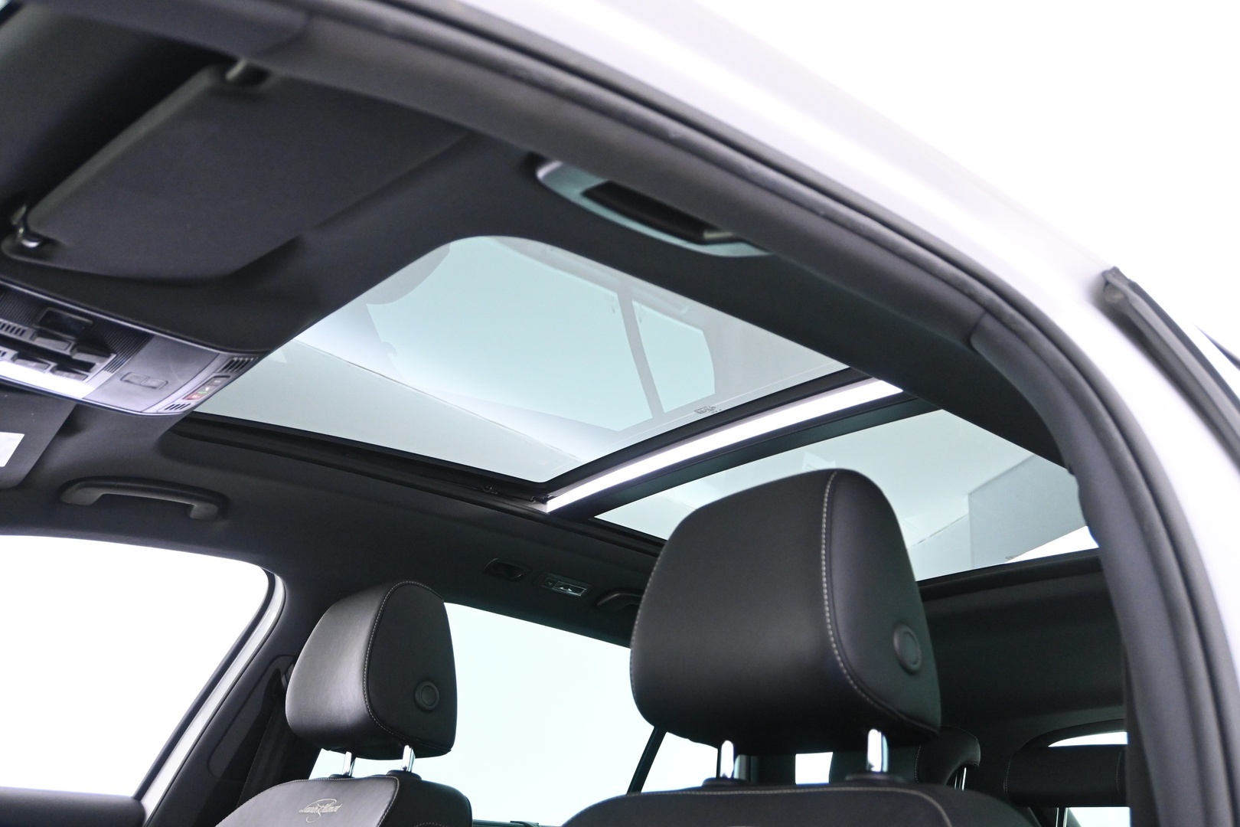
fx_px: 1162
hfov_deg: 56.1
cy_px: 414
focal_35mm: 34
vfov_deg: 39.1
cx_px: 620
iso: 3200
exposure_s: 1/25
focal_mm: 22.5
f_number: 4
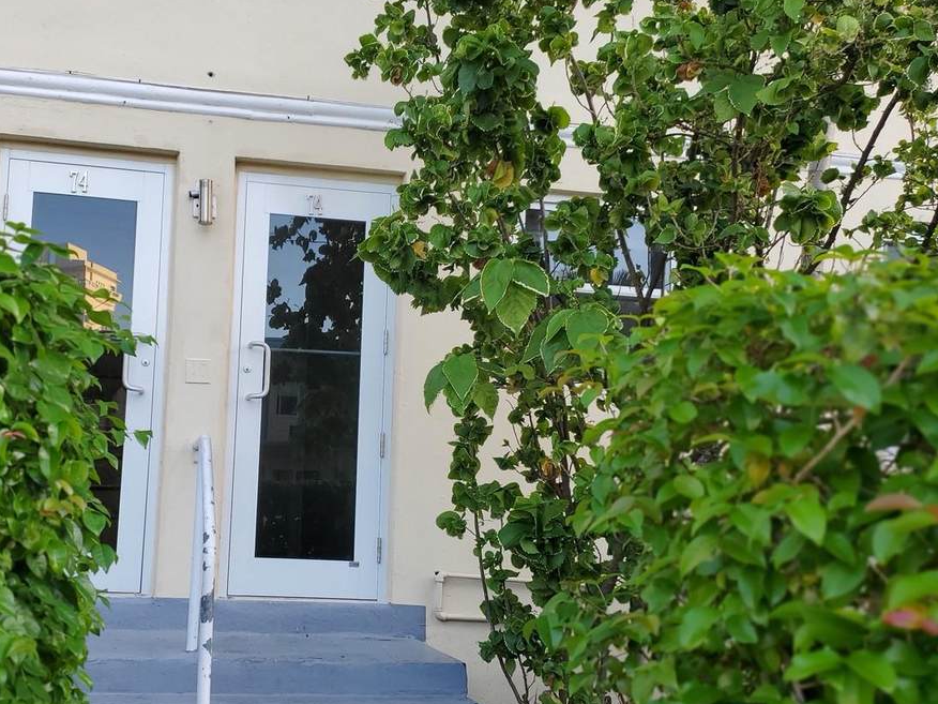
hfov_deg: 48.3
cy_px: 418
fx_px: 1030
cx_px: 322
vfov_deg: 37.6
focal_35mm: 38
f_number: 1.5
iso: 50
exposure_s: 1/145
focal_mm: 4.3
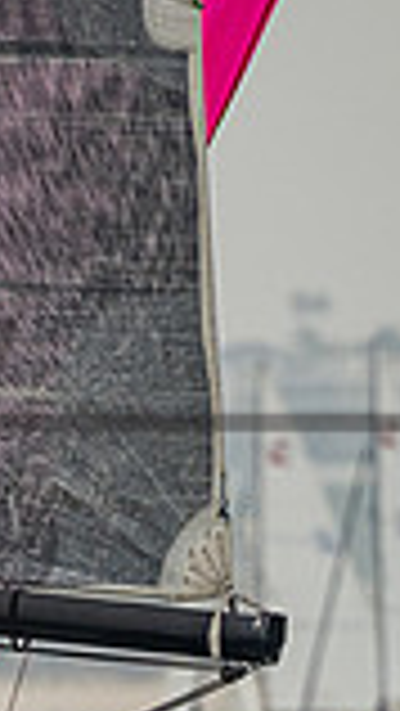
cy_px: 716
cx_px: -325
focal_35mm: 1919
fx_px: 36146
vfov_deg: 1.1
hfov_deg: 0.6
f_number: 5.6
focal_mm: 400
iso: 450
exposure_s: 1/4000
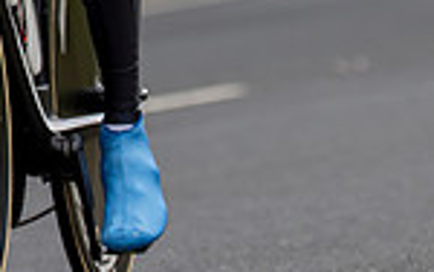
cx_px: -68
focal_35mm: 740
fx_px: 8759
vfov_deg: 1.8
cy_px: -251
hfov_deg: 2.8
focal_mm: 131
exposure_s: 1/1250
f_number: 3.2
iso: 160
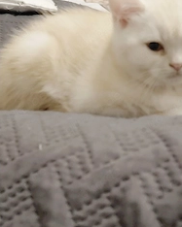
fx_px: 505
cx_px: 114
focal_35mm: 75
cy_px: 123
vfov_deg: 25.4
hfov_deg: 20.4
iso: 500
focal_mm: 6.92
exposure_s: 1/33.3
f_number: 1.9
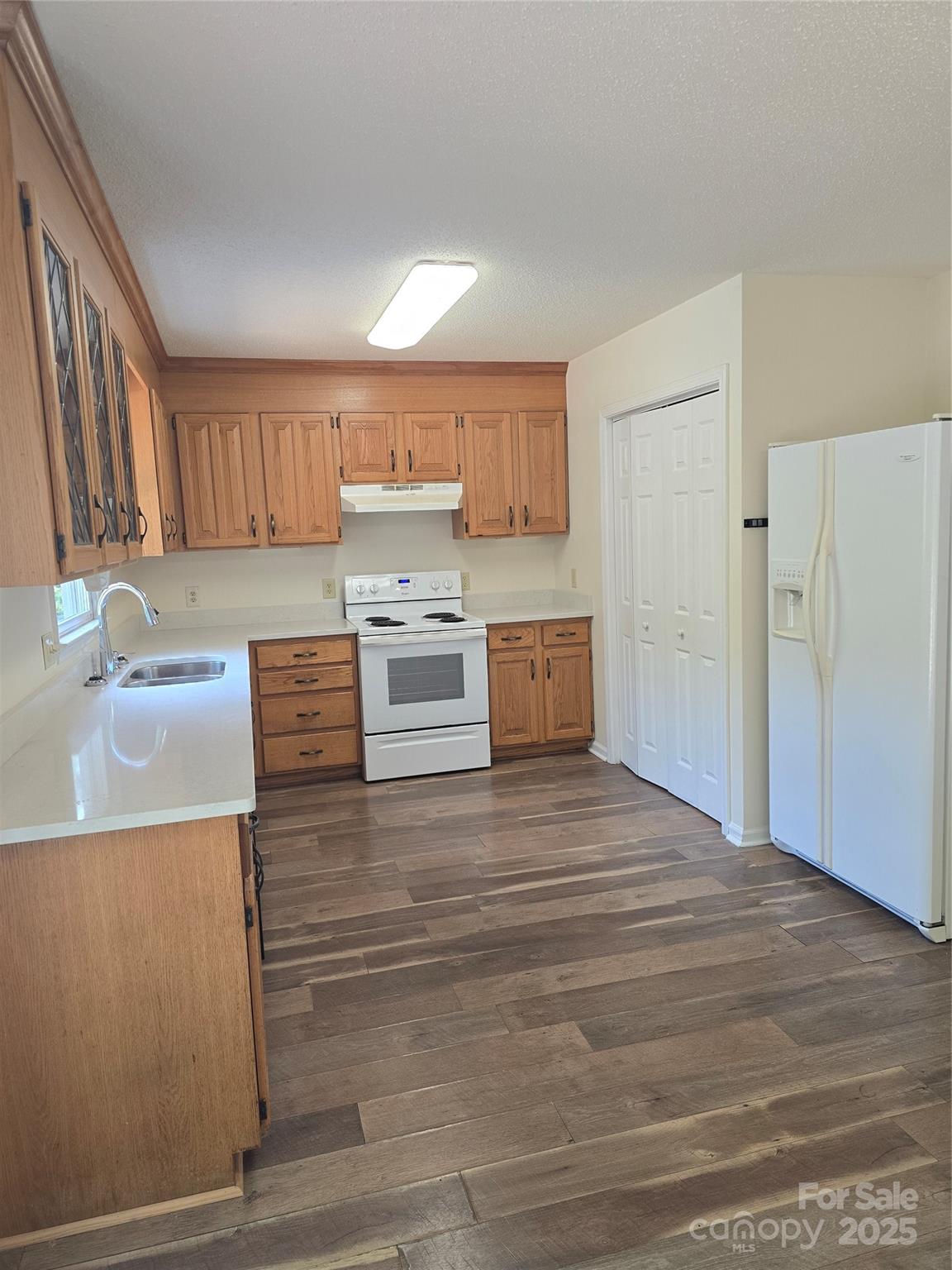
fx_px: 843
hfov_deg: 58.9
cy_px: 635
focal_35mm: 23
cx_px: 476
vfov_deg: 73.9
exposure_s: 1/120
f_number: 1.7
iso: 125
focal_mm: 6.3
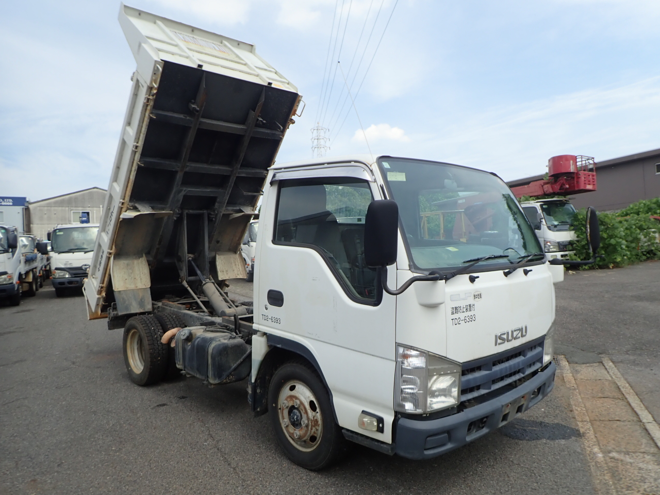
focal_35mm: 25
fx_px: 477
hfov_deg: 69.4
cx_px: 330
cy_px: 248
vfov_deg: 54.9
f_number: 2.8
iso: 100
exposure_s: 1/1000
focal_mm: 4.5
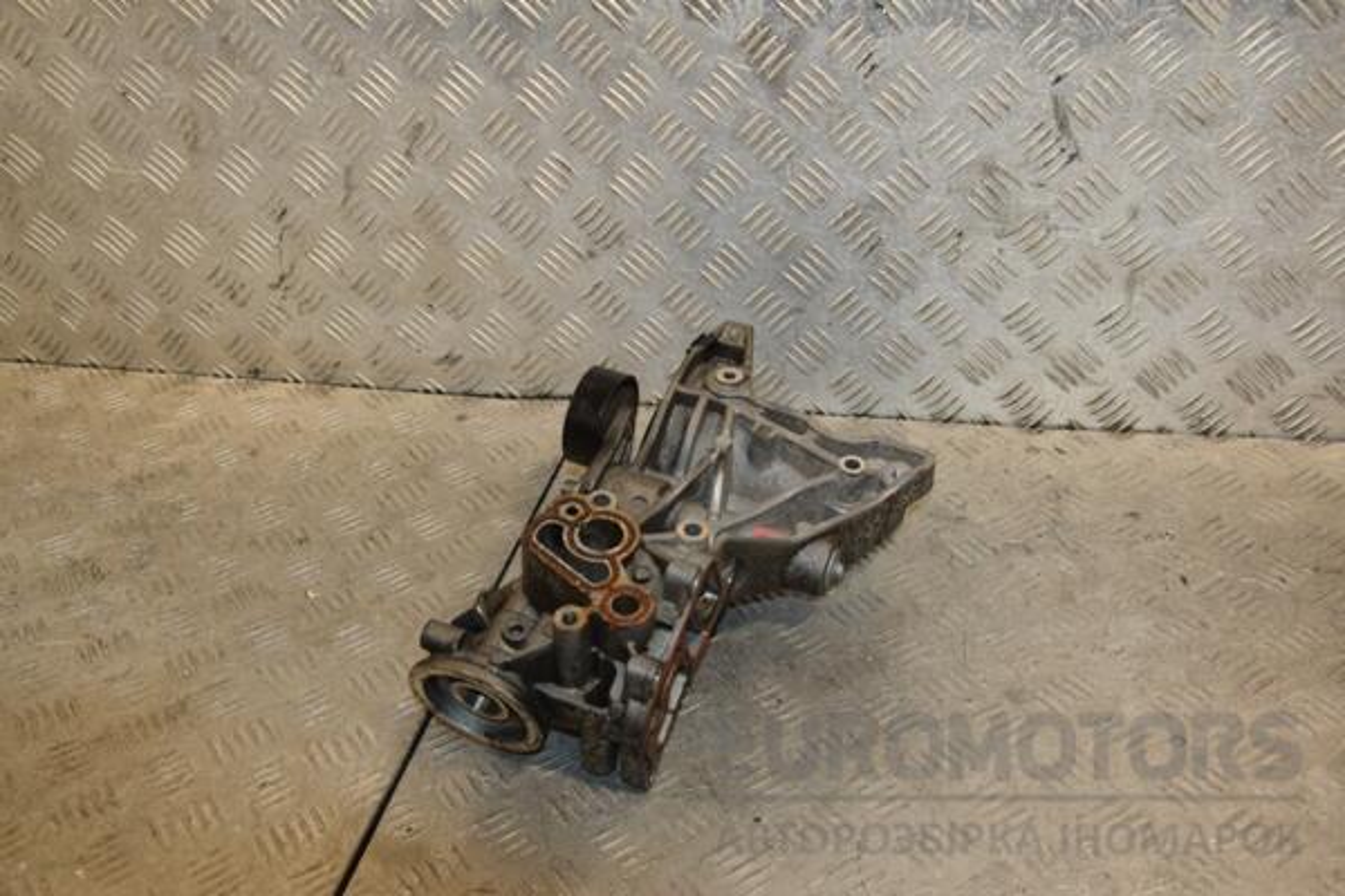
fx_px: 1457
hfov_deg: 49.6
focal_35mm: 39
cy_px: 448
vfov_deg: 34.2
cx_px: 672
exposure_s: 1/200
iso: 800
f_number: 5.6
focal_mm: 26
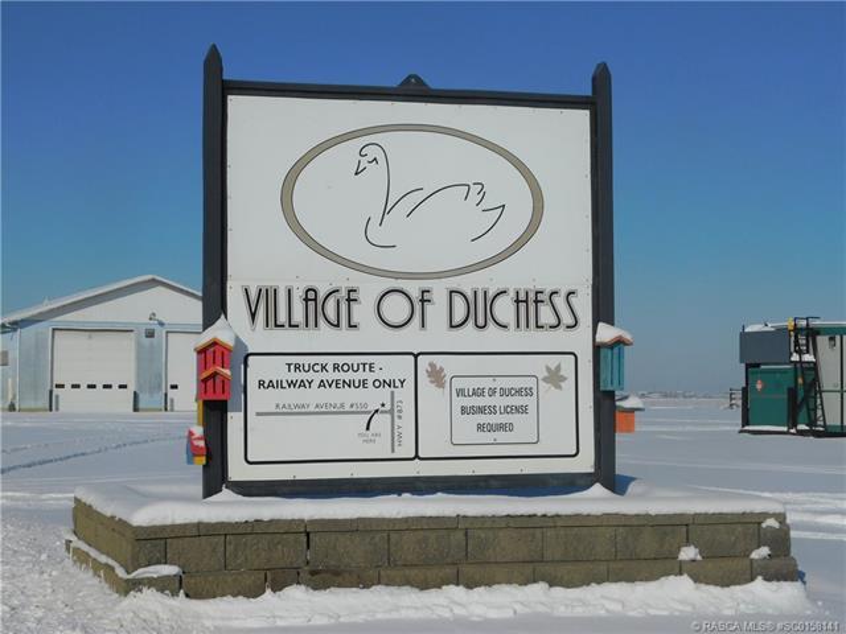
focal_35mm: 66
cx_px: 423
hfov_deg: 29.4
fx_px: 1613
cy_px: 317
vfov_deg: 22.3
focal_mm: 11.7
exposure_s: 1/1250
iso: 125
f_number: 8.4
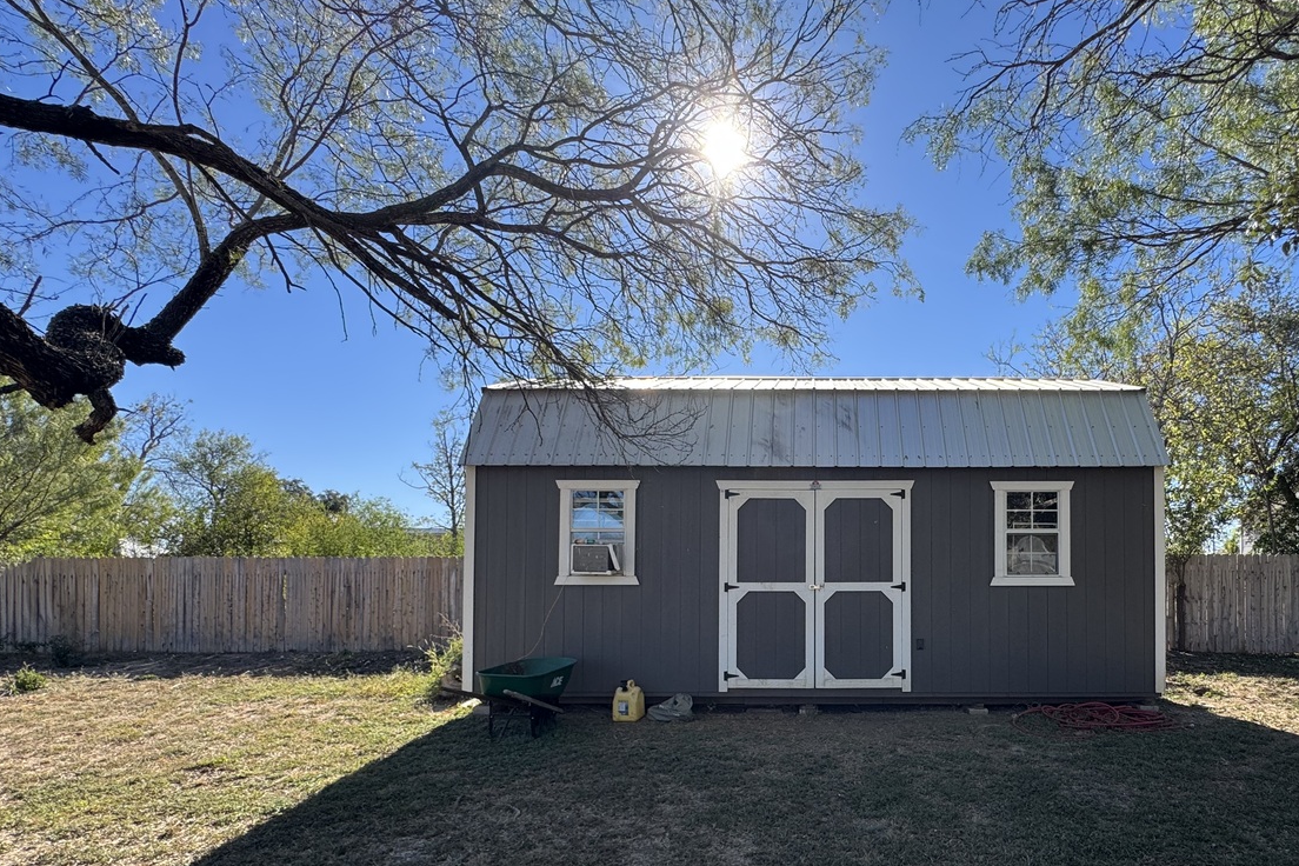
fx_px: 686
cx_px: 814
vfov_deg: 63.3
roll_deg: +0.0
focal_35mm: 19
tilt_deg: +0.0
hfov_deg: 85.2
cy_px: 562
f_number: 2.2
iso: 40
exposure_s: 1/615
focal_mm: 2.22
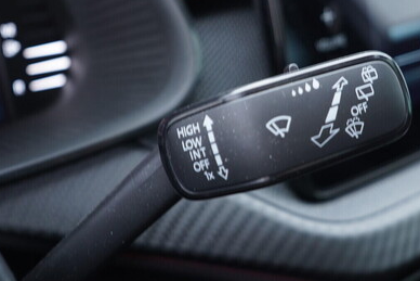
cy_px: 109
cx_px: 255
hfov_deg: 38.7
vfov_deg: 26.4
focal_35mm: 51
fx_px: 595
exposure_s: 1/40
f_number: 2.8
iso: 400
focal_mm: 24
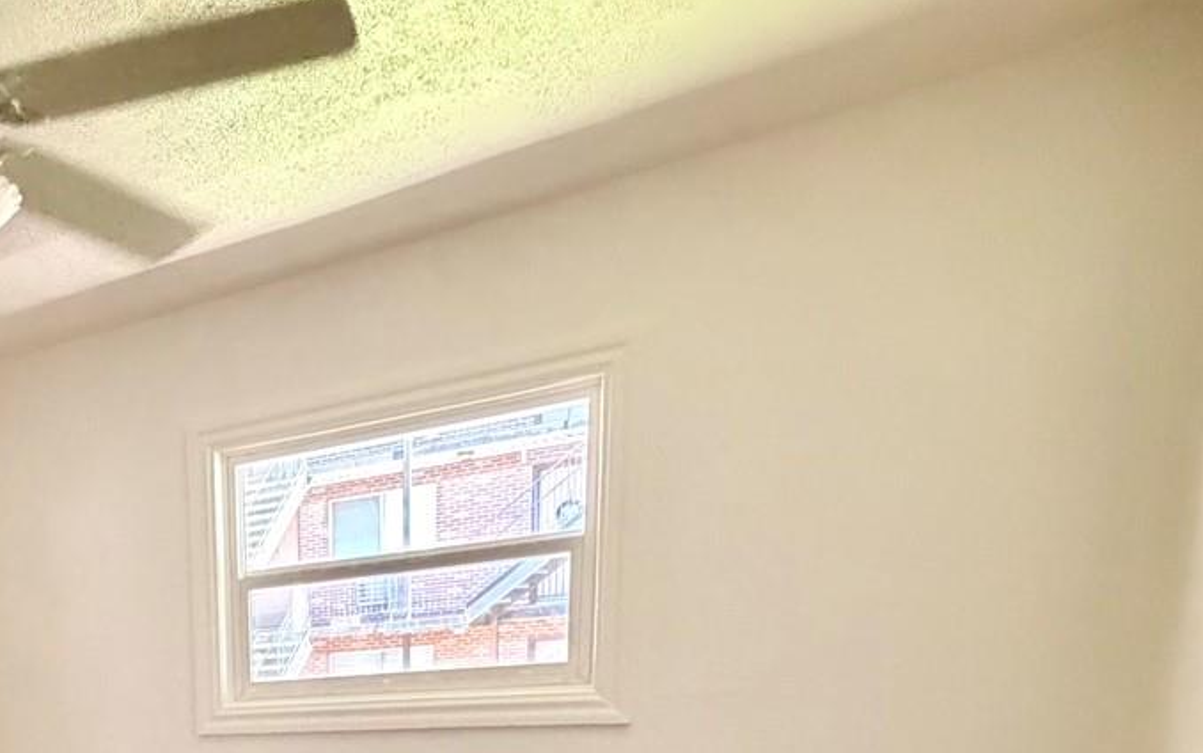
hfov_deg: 45.2
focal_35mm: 35
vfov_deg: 30.5
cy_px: 915
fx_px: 1148
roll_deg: +5.0
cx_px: -43
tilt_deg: -12.3
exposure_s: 1/60
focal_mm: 2.22
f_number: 2.2
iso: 1000
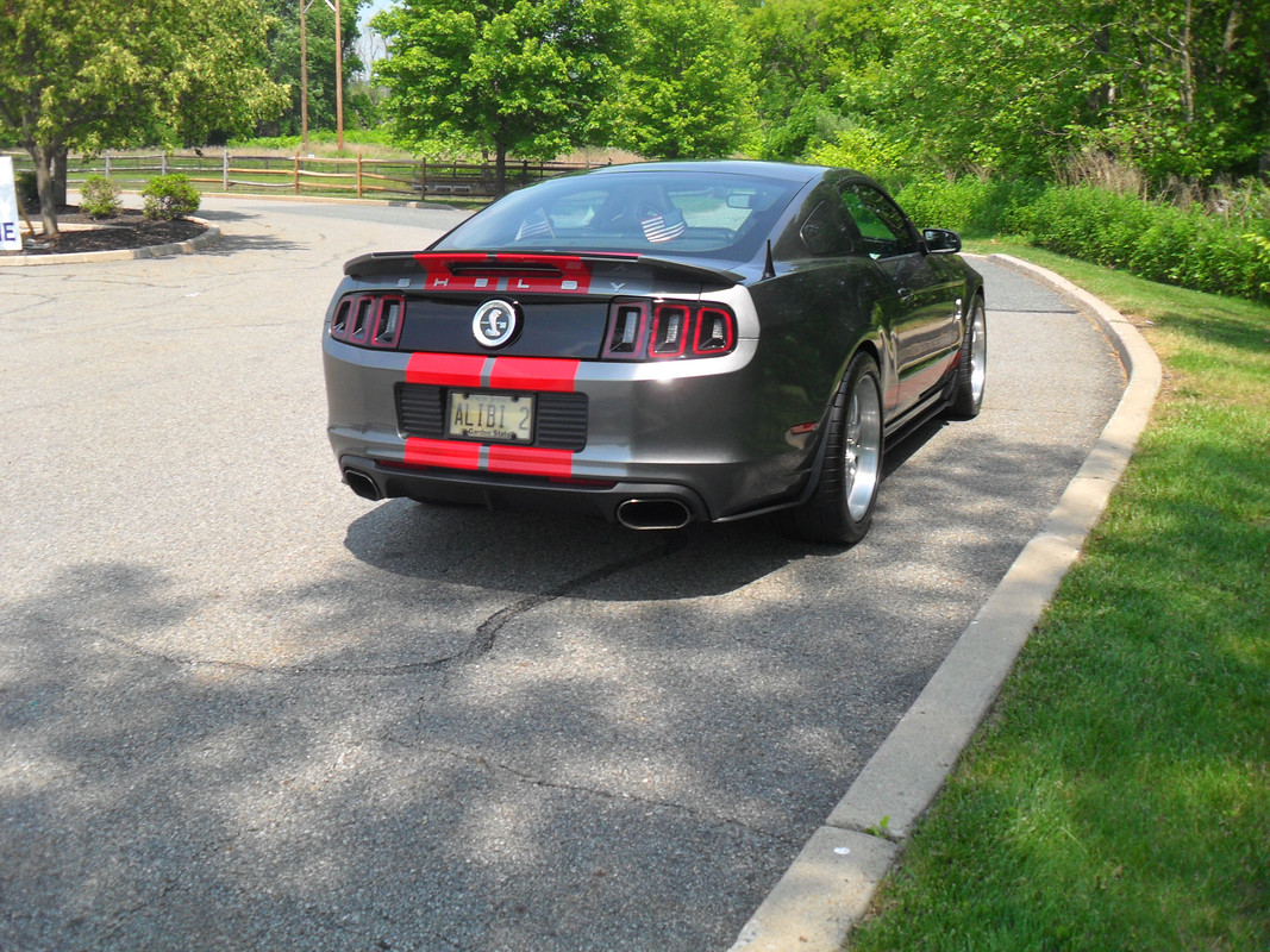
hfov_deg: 52.6
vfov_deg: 40.7
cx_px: 635
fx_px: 1284
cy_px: 476
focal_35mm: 35
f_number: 8.9
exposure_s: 1/90
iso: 100
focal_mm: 6.2
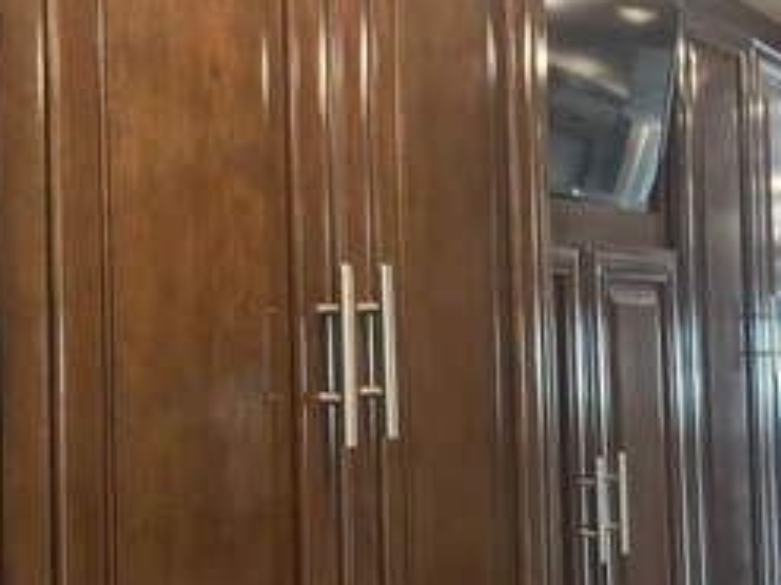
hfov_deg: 40.5
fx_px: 1060
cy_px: 310
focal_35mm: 47
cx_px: 386
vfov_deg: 30.8
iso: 400
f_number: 1.8
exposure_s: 1/30
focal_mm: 3
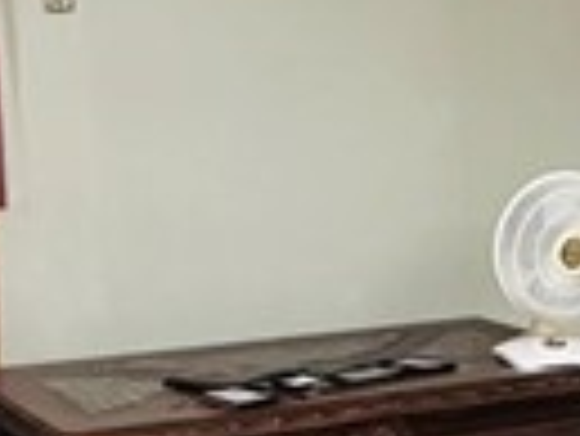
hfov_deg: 16.8
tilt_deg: -13.5
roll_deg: -0.5
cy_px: 409
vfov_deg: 13.2
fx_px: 1862
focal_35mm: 111
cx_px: 728
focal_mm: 2.22
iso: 500
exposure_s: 1/60
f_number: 2.2
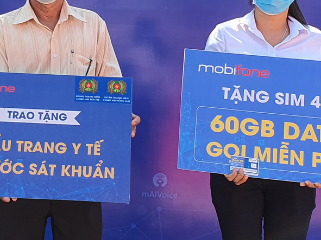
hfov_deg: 22.0
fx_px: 816
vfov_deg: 16.8
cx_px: 66
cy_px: 89
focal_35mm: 88
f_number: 2.4
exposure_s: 1/464
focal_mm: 4.3
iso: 50
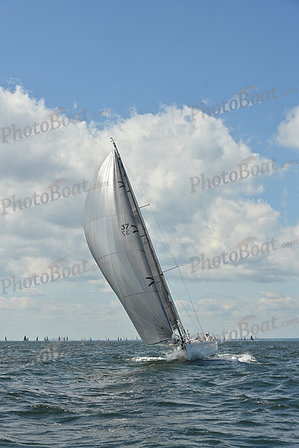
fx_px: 871
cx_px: 150
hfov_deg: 19.5
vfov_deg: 28.8
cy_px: 224
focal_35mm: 70
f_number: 10
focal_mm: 70
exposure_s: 1/1250
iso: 250
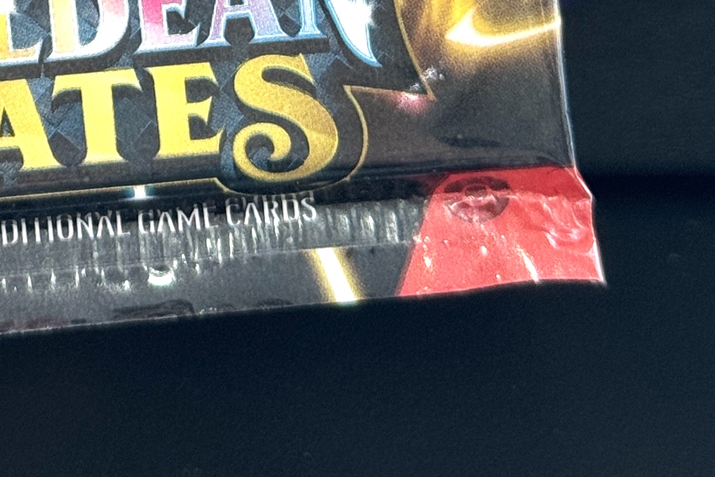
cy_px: -606
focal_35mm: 160
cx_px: 20
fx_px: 3178
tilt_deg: -26.2
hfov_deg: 12.7
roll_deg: -0.2
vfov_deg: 8.0
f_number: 1.78
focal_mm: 6.86
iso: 100
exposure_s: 1/60
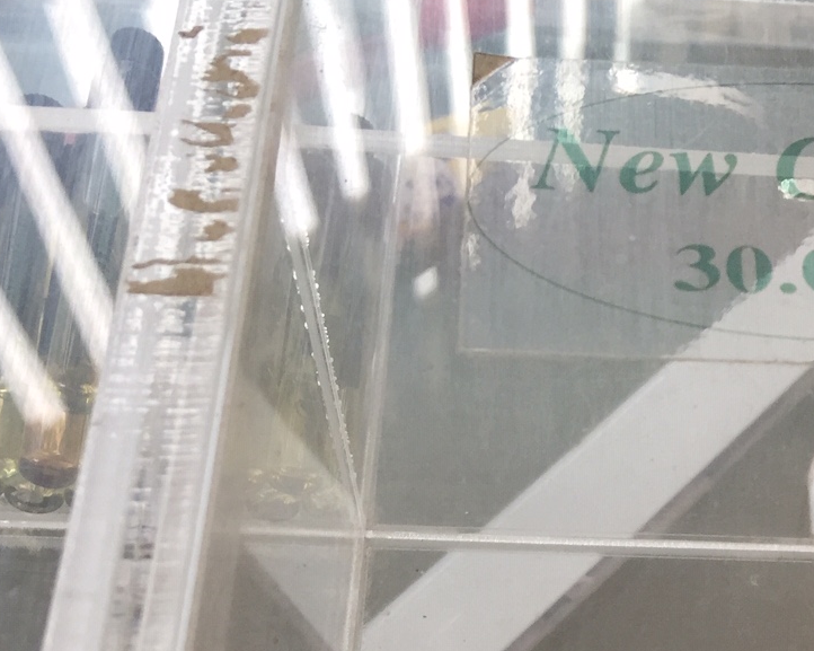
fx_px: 1541
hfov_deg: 28.7
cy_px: 662
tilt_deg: -61.3
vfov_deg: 22.8
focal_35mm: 64
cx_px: 689
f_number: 2.2
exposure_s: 1/50
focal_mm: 4.15
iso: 40
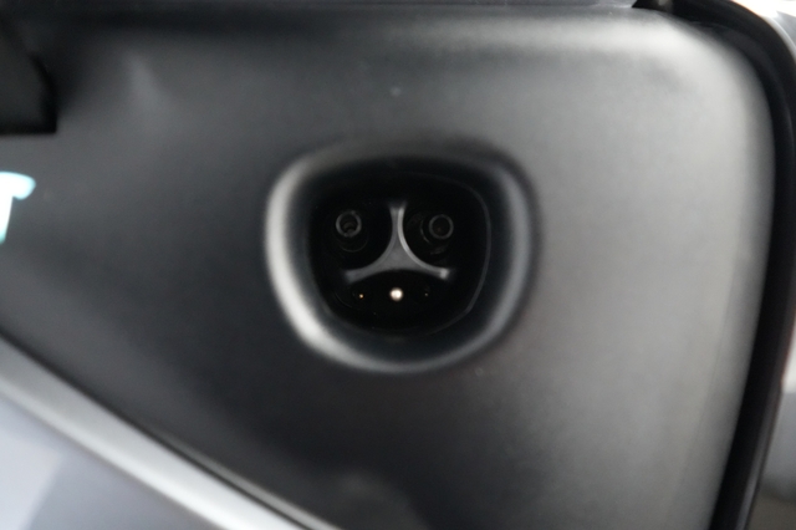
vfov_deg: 49.5
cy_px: 265
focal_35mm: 26
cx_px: 398
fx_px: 575
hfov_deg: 69.4
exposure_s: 1/125
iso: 12800
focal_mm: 26
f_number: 2.8
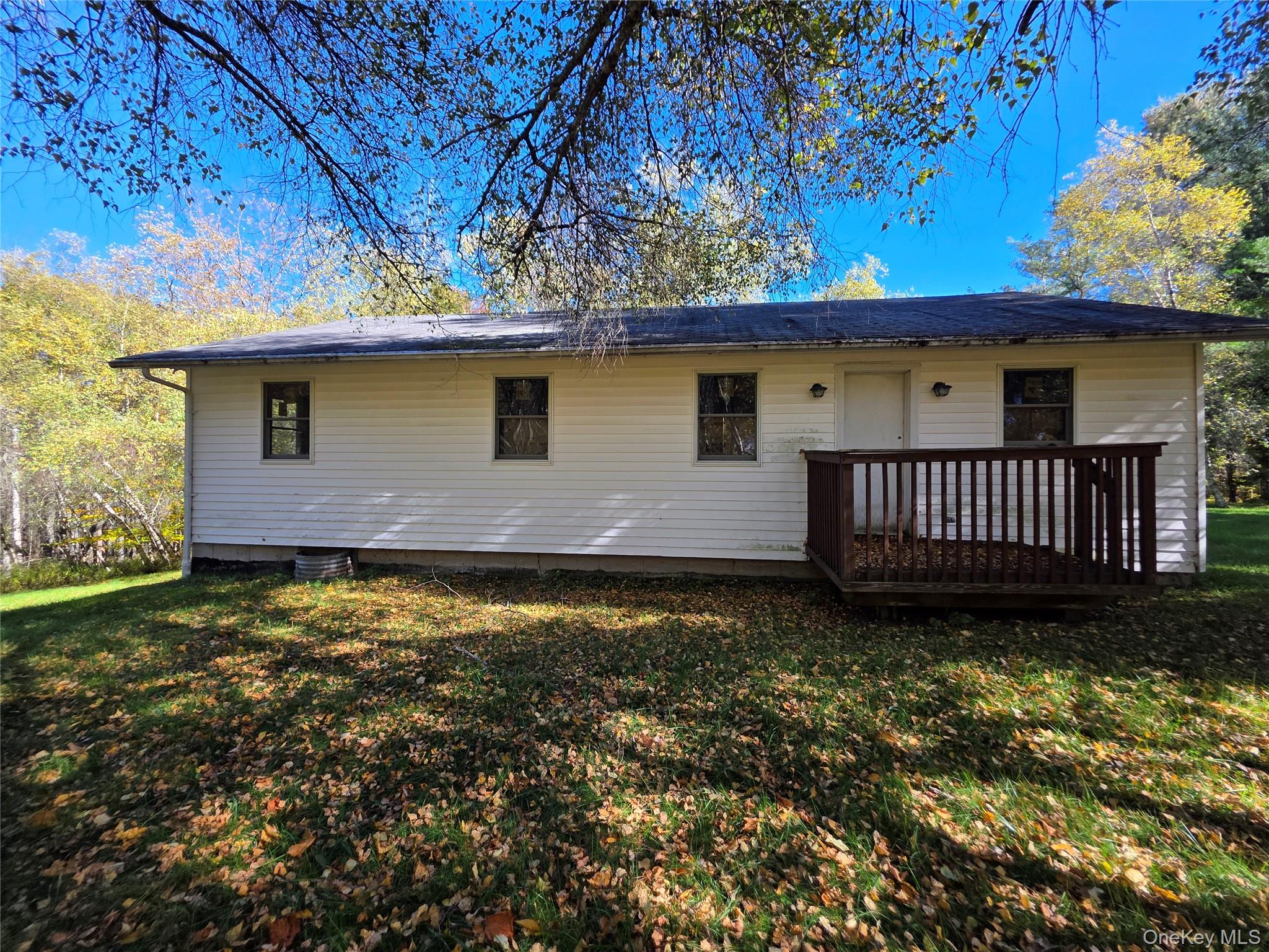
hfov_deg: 106.2
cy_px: 476
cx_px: 634
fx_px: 477
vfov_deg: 89.9
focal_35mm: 13
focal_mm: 2.2
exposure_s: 1/449
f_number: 1.9
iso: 40
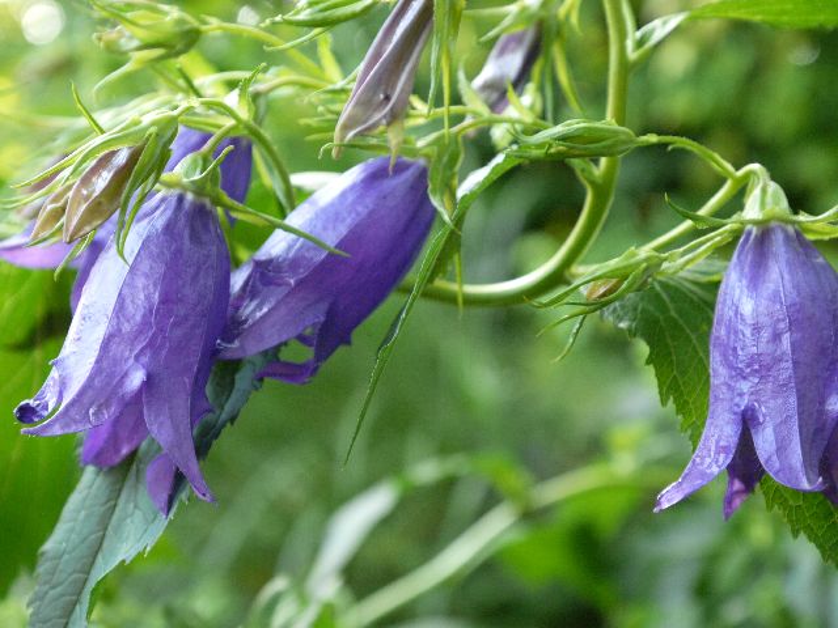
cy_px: 314
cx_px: 419
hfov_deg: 24.4
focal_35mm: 80
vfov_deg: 18.4
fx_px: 1937
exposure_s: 1/30
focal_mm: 40
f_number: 5.4
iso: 320
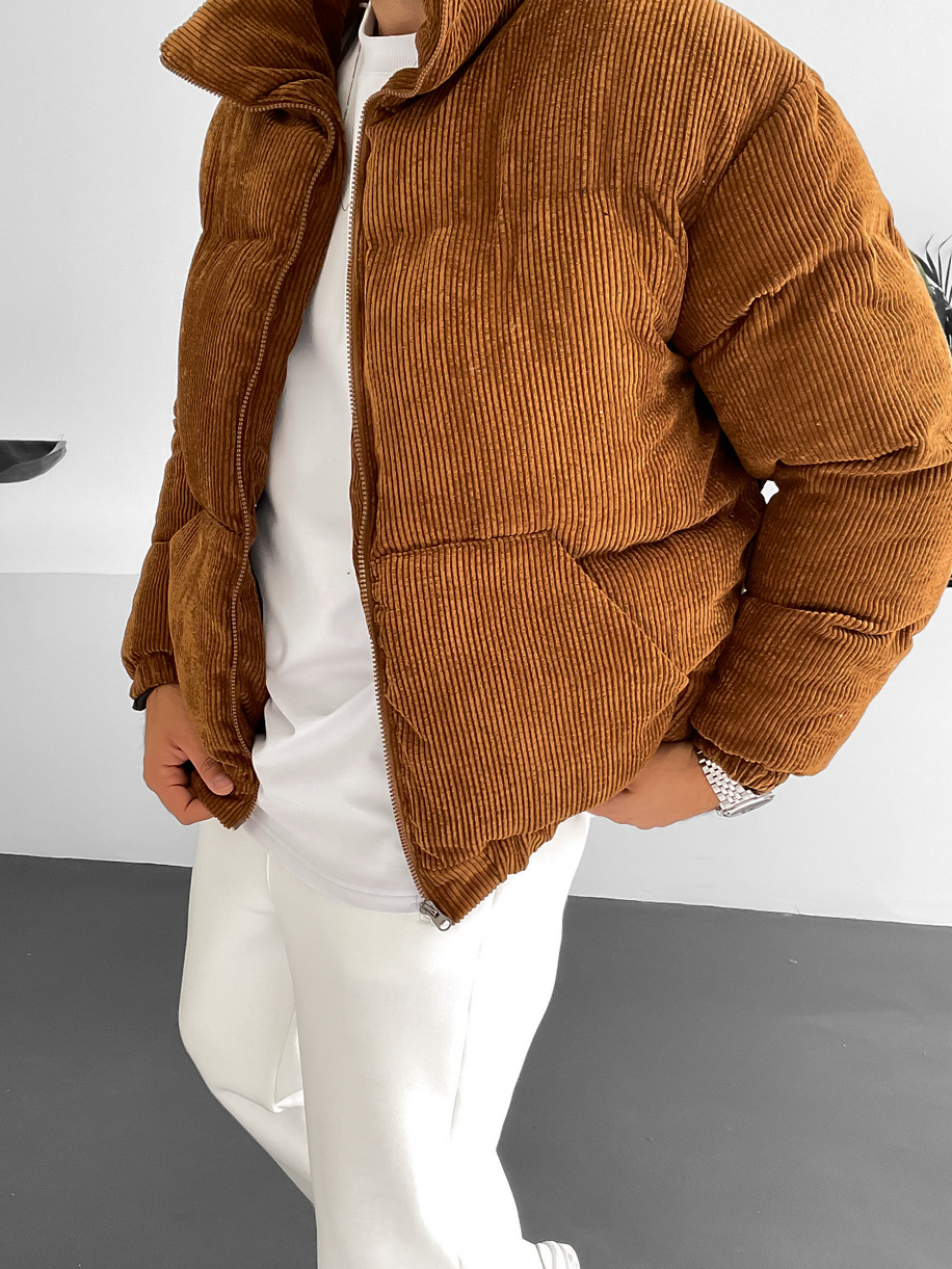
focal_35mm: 38
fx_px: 1393
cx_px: 391
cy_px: 709
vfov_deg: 48.9
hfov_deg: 37.6
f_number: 1.8
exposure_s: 1/100
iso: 64
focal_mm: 3
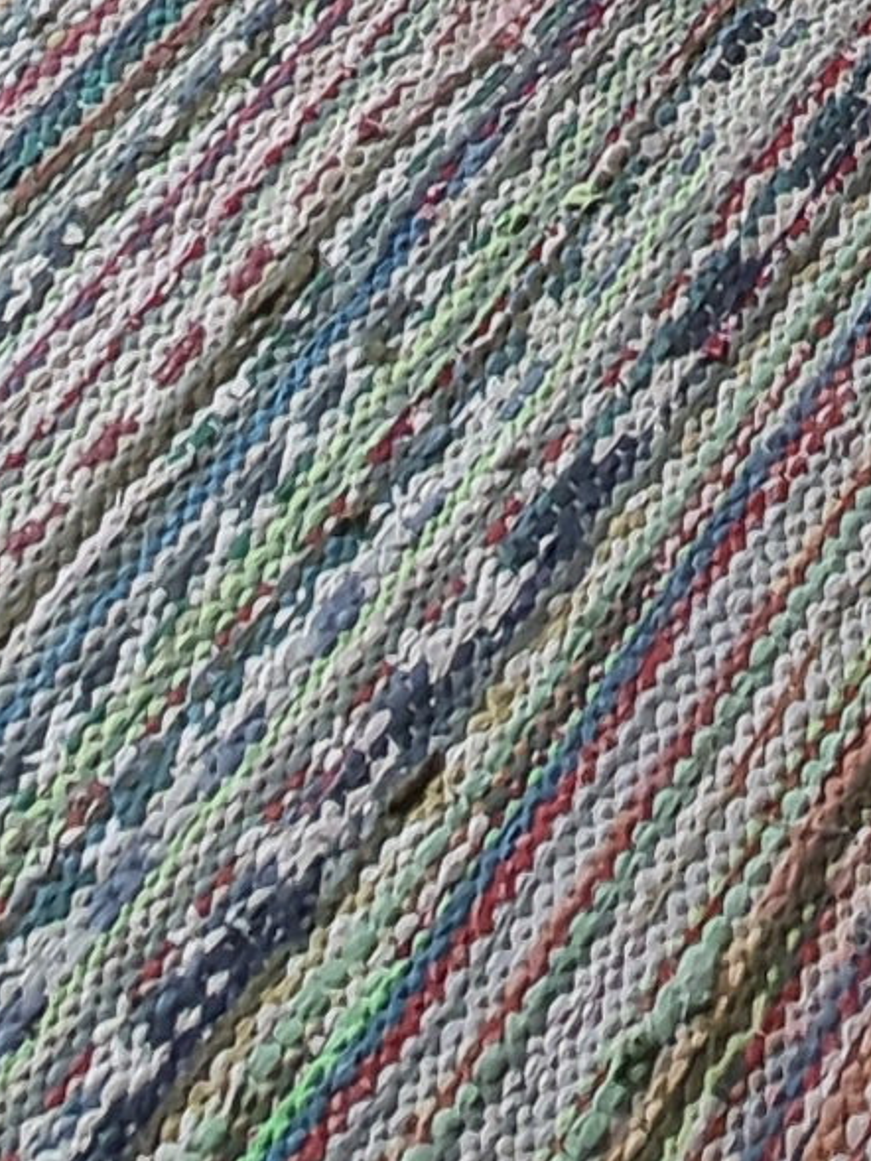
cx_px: 1567
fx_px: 2985
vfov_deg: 11.8
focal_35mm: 89
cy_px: -2241
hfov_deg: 14.6
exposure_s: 1/50
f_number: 2.2
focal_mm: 2.2
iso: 64
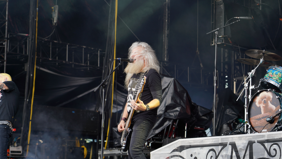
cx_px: 141
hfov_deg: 19.3
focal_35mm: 111
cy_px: 92
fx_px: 830
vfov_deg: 10.9
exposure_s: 1/125
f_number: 4
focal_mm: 105
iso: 100
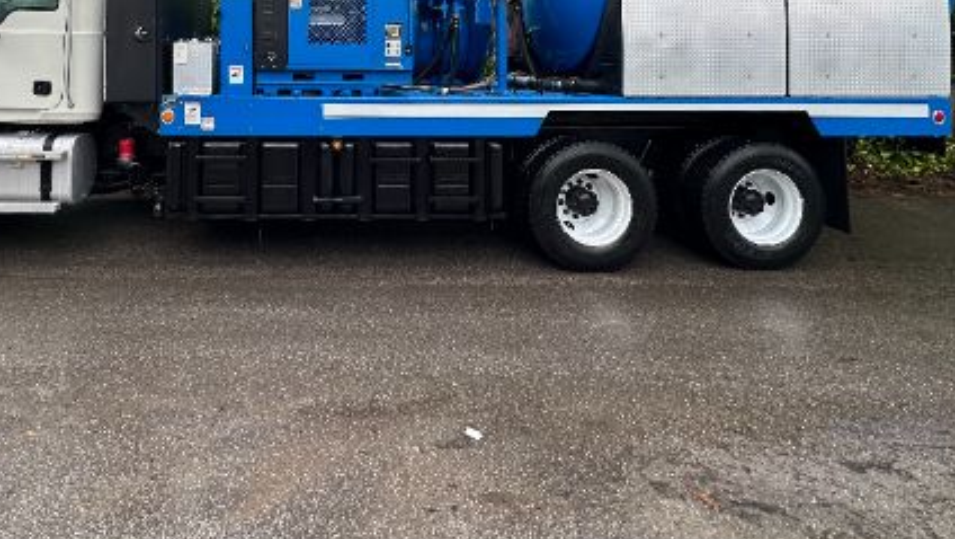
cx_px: 324
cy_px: 32
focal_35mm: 23
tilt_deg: +3.4
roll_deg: -0.4
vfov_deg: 44.1
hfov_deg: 76.4
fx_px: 583
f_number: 2.2
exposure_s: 1/328
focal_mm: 2.22
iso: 40
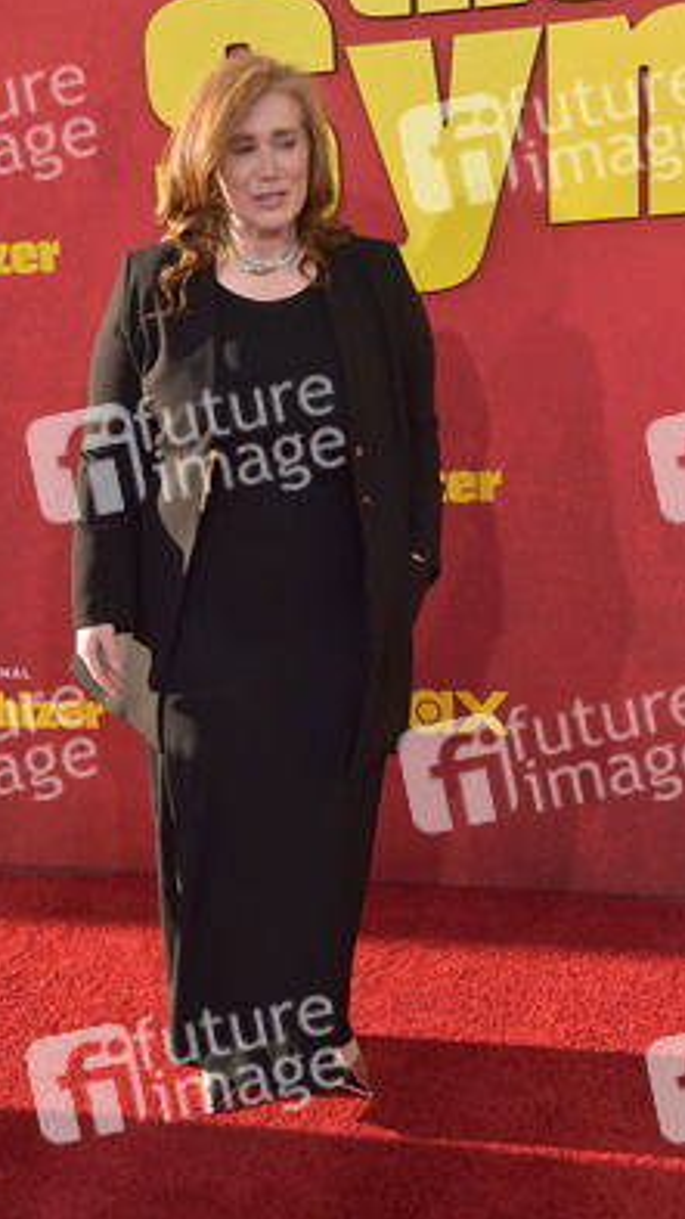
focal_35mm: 48
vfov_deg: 42.9
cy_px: 605
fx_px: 1550
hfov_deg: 24.9
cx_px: 277
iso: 800
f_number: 6.3
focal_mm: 45
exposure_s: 1/1600
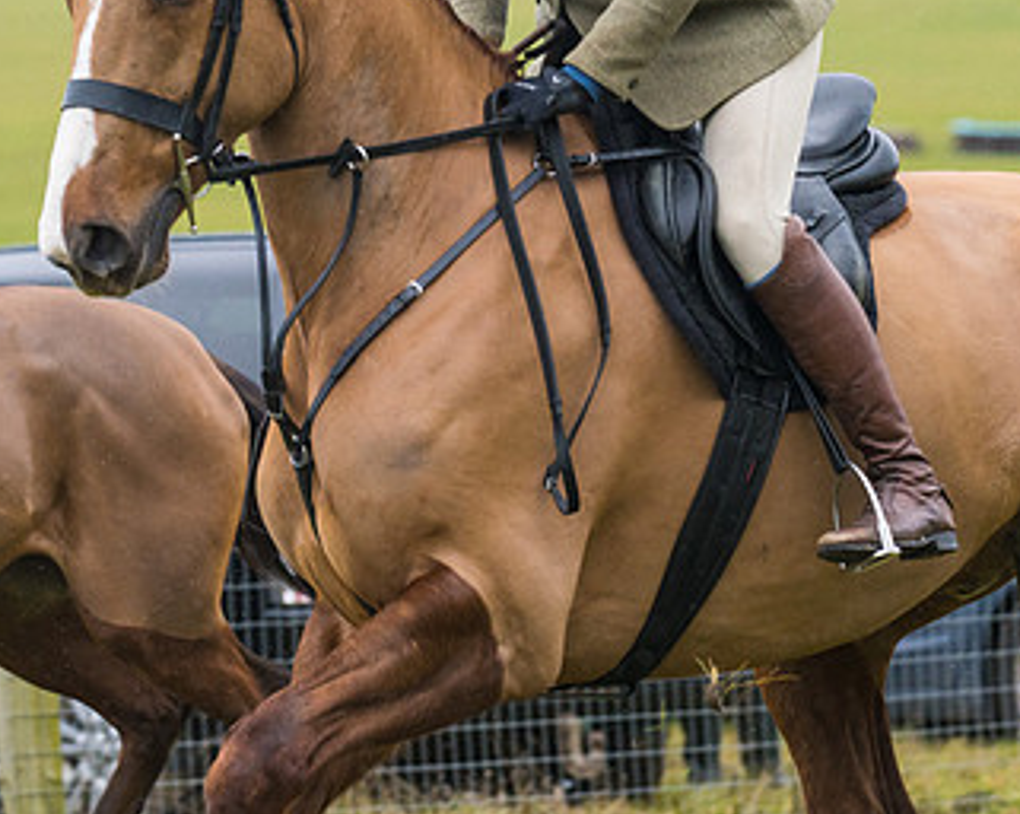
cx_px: 505
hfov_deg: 6.0
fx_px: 9679
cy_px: 338
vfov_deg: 4.8
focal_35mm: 321
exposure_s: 1/800
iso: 800
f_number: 4
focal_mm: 135
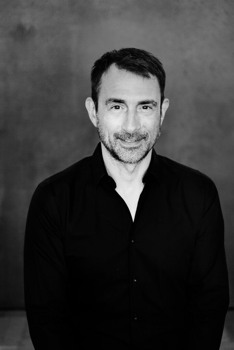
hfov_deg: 16.5
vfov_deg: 24.5
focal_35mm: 83
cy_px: 175
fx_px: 809
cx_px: 117
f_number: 3.9
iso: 400
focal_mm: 83
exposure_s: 1/160
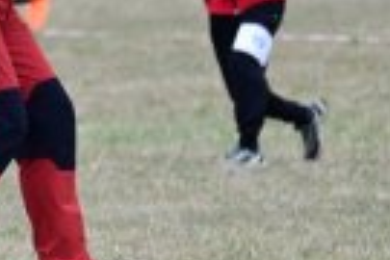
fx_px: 9944
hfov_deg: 2.2
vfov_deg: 1.5
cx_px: -59
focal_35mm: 918
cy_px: -9
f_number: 6
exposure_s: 1/1600
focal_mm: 250
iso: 2500
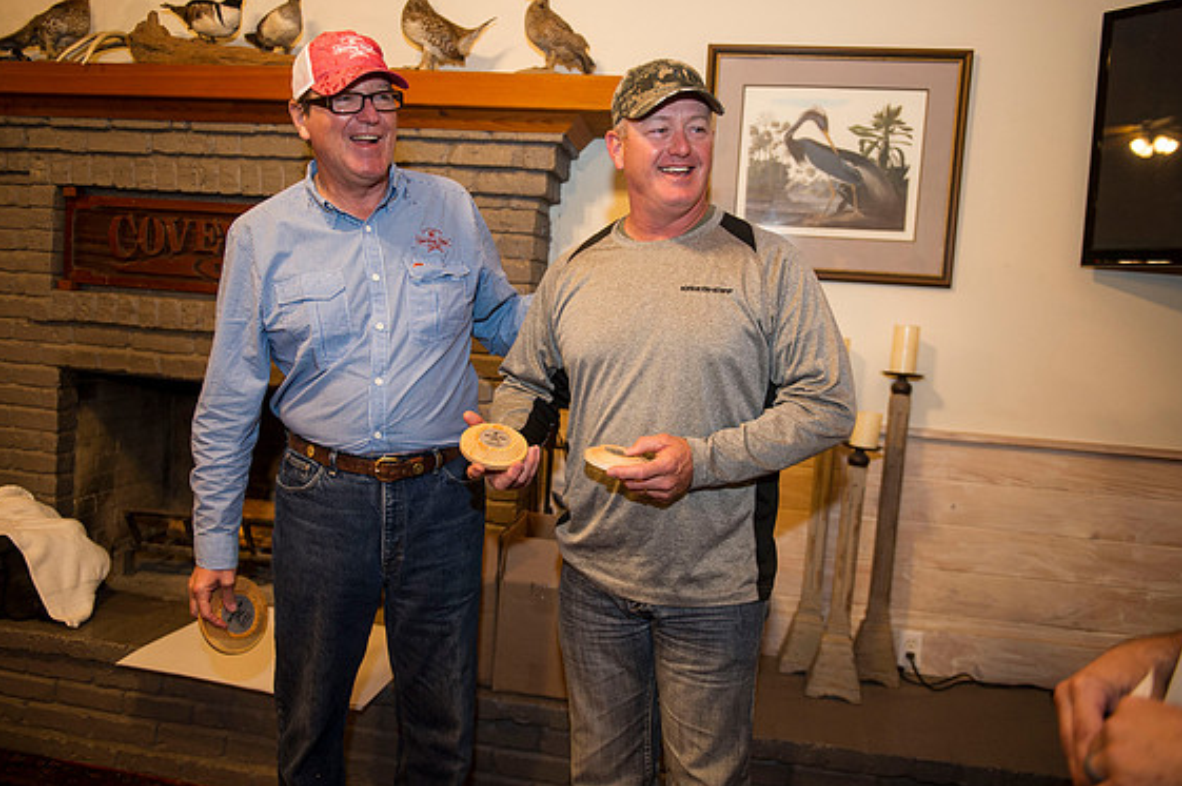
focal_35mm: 30
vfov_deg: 43.5
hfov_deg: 62.0
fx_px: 984
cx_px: 584
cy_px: 388
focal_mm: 29
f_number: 2.8
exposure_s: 1/100
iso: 1600
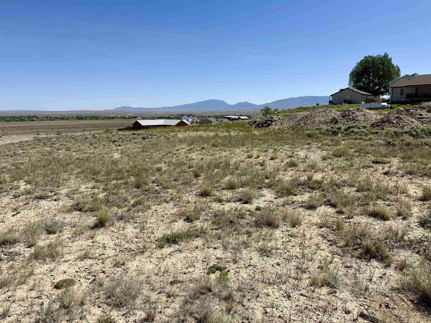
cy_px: 162
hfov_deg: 71.6
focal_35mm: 24
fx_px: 299
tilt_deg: -9.4
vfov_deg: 56.8
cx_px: 216
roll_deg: +0.5
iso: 80
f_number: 1.78
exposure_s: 1/7353
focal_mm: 6.76
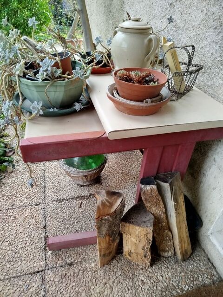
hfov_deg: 56.8
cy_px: 148
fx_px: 206
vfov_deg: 71.6
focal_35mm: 24
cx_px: 112
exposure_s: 1/100
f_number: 1.7
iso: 80
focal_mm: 5.31
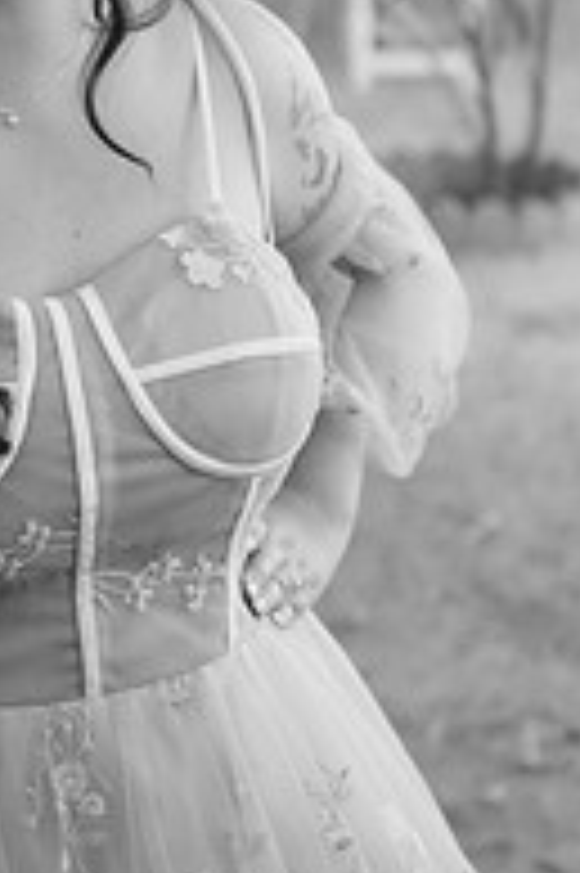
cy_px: 333
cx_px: -56
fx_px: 2469
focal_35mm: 102
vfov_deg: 20.0
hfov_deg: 13.1
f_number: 2.8
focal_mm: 44
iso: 320
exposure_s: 1/1250
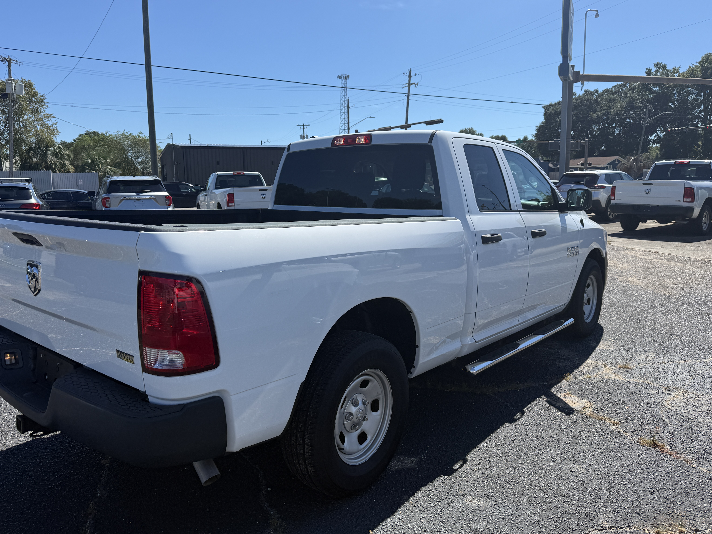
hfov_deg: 67.3
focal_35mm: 26
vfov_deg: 53.0
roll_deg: +1.0
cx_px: 338
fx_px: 535
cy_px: 253
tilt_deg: -7.6
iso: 80
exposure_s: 1/5714
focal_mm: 6.76
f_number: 1.78
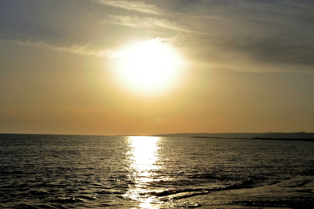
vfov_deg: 21.9
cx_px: 157
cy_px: 104
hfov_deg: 32.4
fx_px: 540
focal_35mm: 62
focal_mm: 62
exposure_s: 1/250
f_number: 25
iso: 200
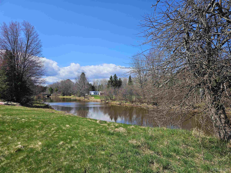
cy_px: 86
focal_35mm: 23
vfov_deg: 58.9
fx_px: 153
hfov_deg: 73.9
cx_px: 116
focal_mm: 5.4
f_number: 1.8
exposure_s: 1/2043
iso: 25
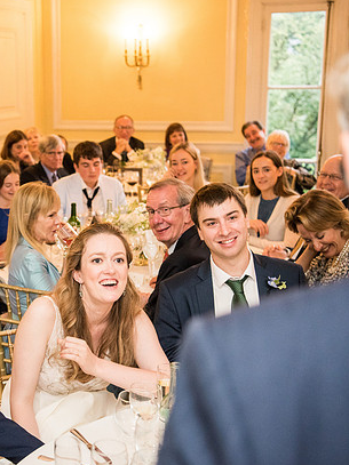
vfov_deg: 33.2
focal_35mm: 58
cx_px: 73
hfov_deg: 24.8
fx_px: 780
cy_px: 239
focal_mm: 38
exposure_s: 1/200
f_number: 2.8
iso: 2500
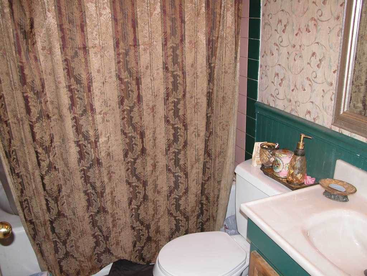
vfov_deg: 41.8
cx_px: 184
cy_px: 138
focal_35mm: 34
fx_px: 360
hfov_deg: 54.0
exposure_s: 1/60
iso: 100
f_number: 2.8
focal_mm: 8.9
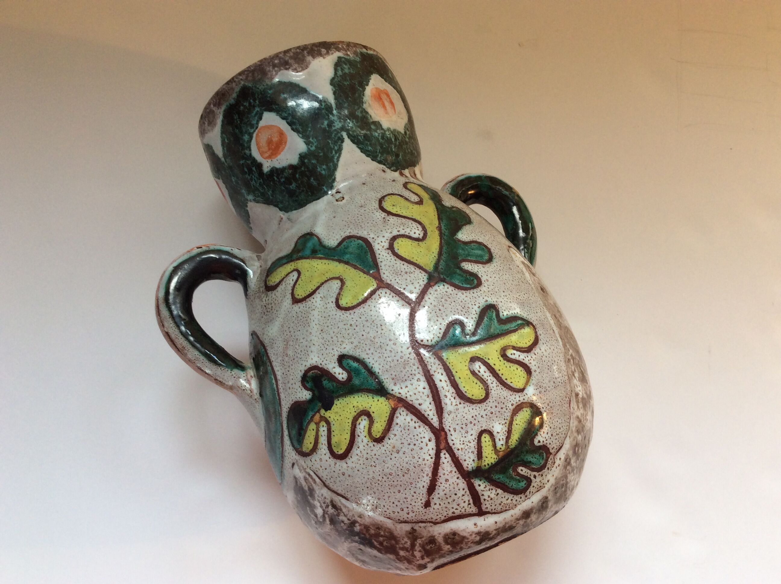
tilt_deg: -82.8
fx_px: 721
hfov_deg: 56.9
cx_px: 390
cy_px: 292
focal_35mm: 32
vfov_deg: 44.1
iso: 50
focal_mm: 3.3
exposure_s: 1/50
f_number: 2.4
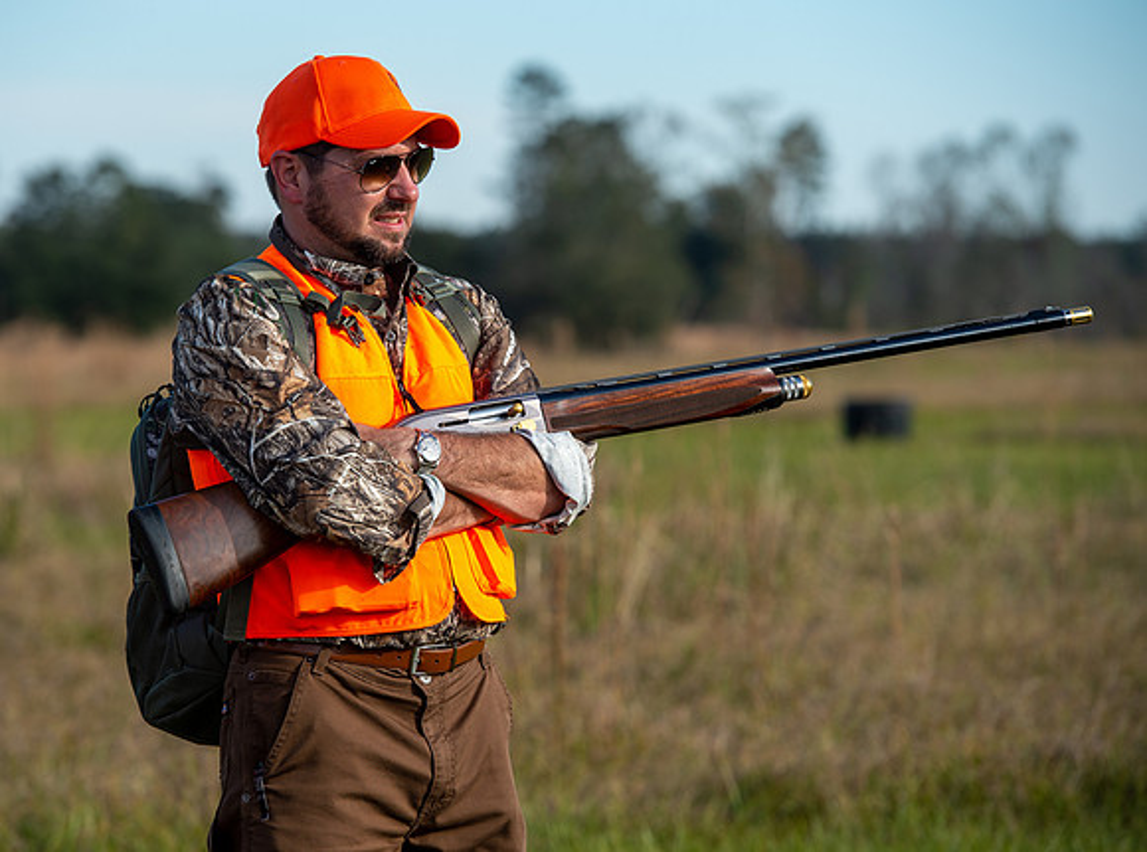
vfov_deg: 7.6
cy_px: 427
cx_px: 465
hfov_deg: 10.2
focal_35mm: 195
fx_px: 6436
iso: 100
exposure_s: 1/320
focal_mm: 170
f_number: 5.6
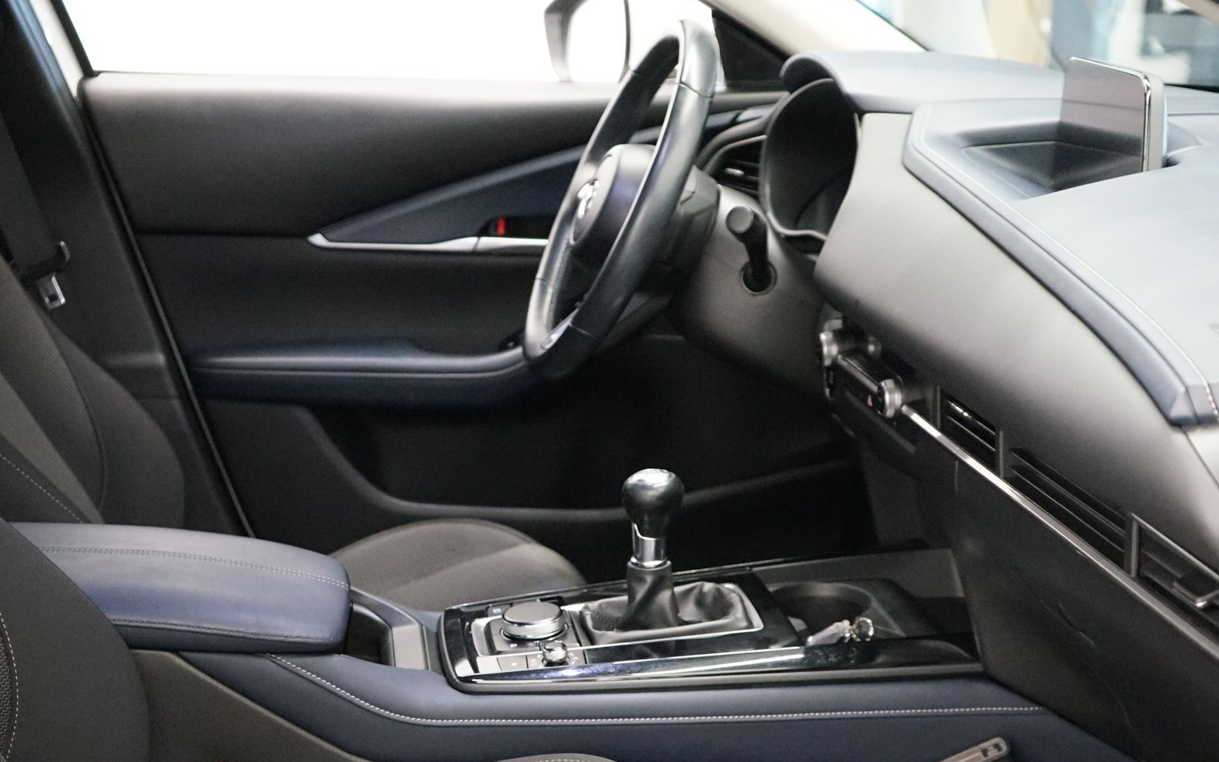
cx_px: 571
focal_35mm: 52
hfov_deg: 38.9
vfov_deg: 24.4
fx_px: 1728
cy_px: 638
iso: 6400
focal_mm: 32
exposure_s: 1/80
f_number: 4
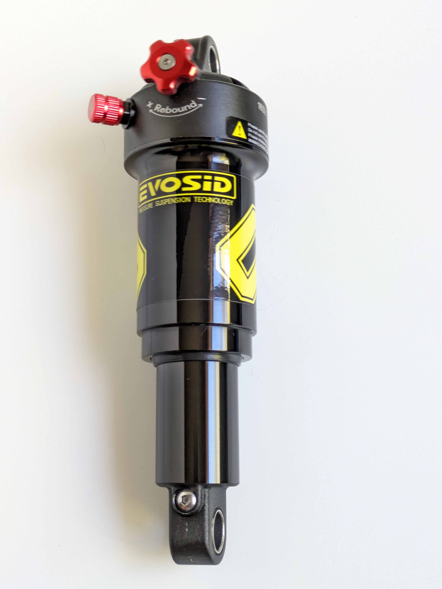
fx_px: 868
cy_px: 294
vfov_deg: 37.5
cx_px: 221
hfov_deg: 28.6
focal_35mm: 51
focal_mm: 5.43
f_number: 1.89
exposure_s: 1/50
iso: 302
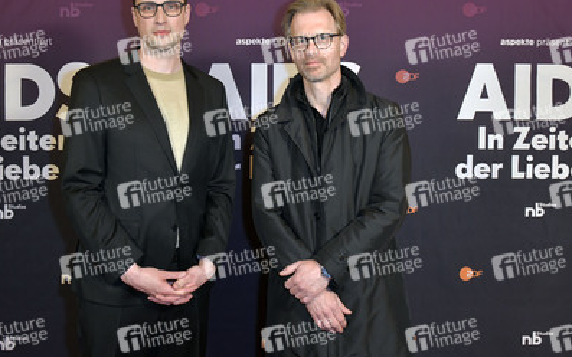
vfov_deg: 34.4
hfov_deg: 52.7
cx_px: 260
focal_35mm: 37
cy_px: 155
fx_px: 577
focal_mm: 32
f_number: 6.3
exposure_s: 1/250
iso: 1600
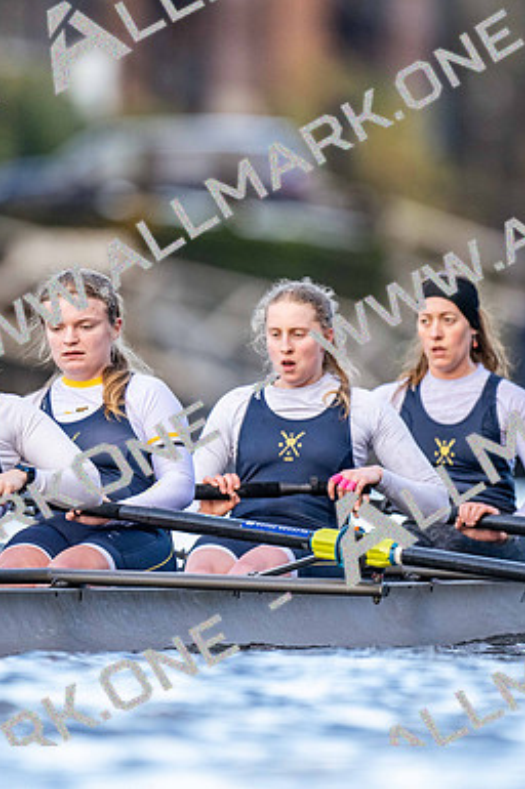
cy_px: 394
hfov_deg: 1.5
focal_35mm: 905
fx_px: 19831
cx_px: 160
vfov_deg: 2.3
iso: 2200
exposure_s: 1/2500
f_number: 4
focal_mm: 600
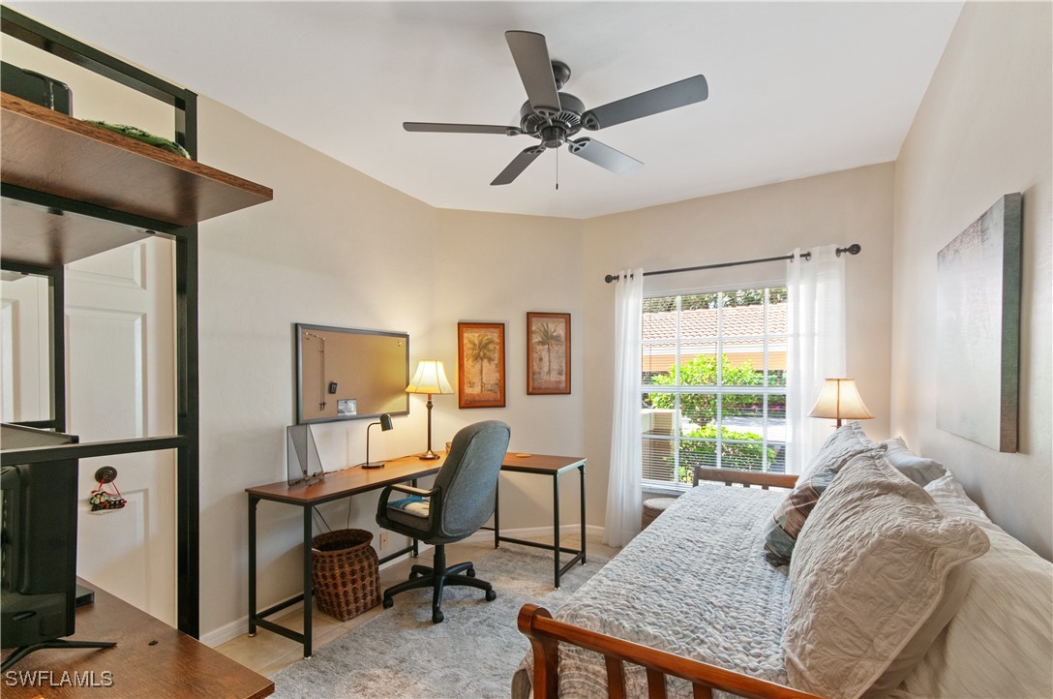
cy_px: 350
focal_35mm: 15
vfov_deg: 77.1
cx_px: 526
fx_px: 438
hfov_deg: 100.5
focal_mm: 10
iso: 200
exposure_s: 1/2
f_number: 8
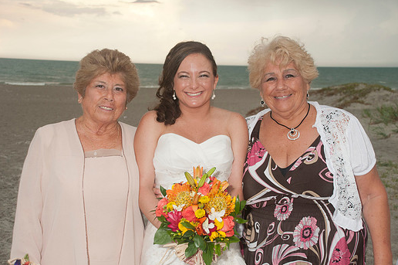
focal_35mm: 59
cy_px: 144
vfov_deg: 22.9
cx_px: 216
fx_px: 652
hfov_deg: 33.9
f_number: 5.6
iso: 400
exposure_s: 1/125
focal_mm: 35
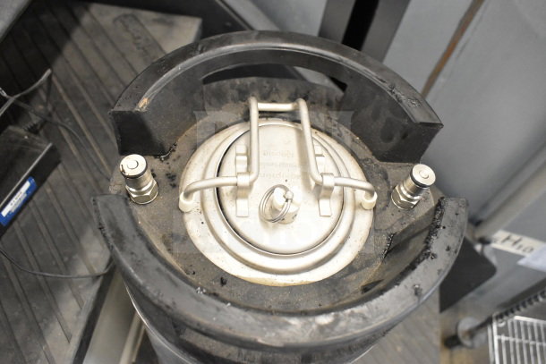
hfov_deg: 59.5
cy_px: 182
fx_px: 478
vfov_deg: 41.7
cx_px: 273
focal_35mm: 32
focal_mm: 21
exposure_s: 1/160
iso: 6400
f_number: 6.3
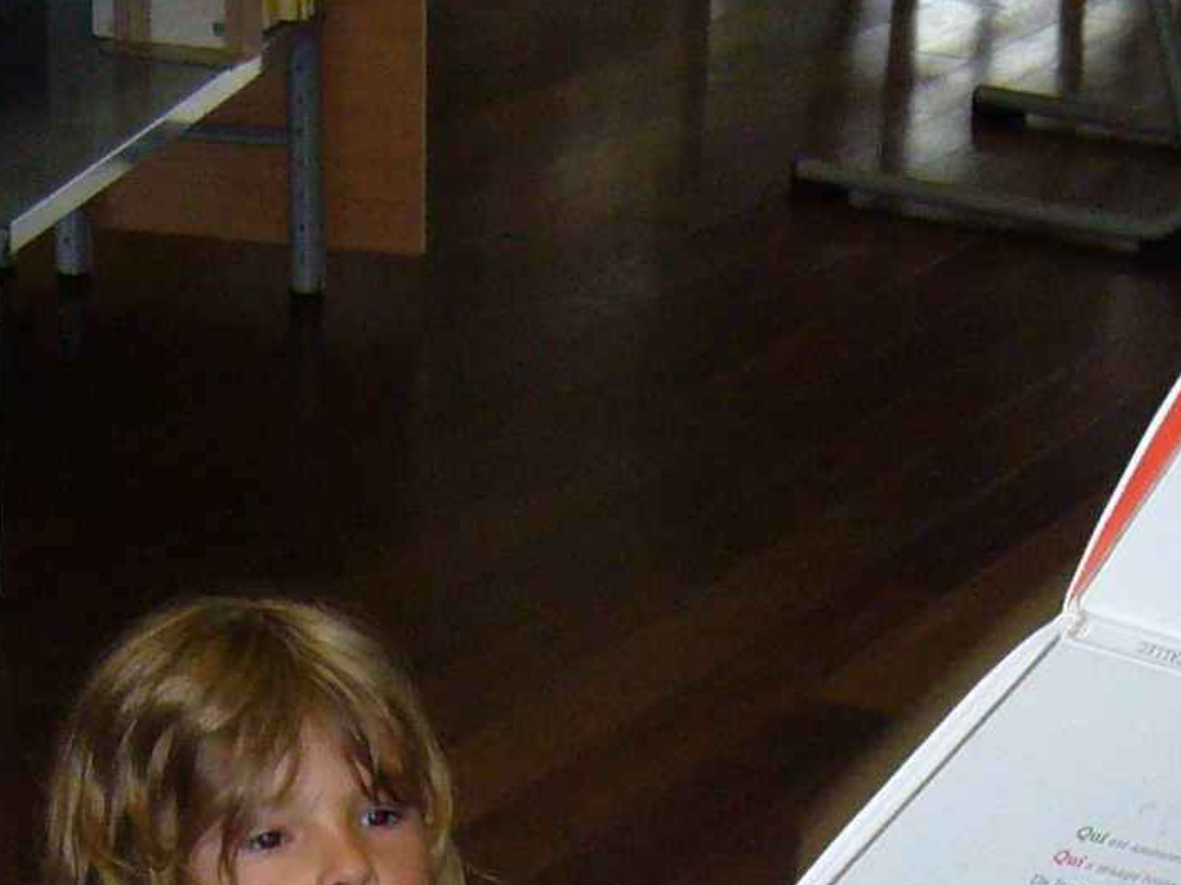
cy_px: 1295
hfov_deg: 15.5
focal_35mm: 127
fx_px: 4331
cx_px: 607
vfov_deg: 11.2
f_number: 2.8
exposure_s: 1/30
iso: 125
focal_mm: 5.8
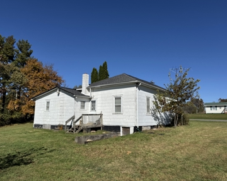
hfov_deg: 66.0
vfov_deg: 54.9
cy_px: 91
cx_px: 112
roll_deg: -0.2
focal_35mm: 26
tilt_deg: +7.9
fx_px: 175
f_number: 1.78
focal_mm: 6.76
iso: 80
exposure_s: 1/9009
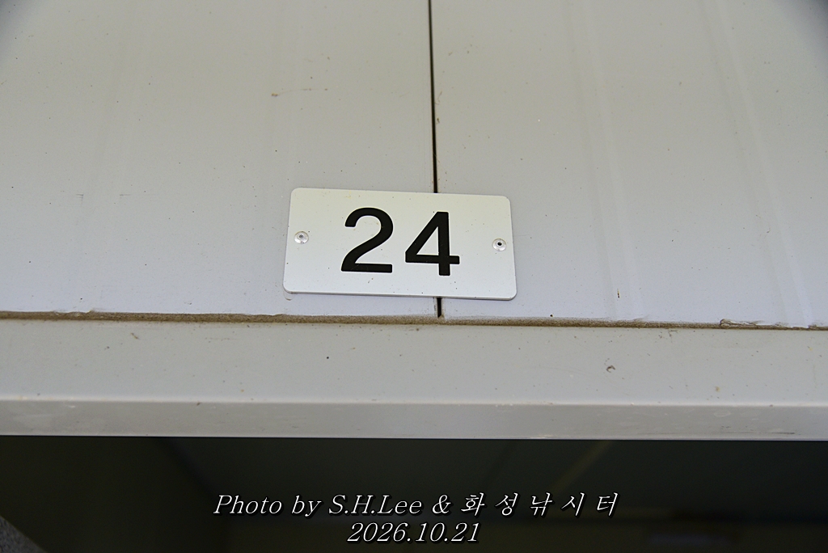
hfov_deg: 54.4
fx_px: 805
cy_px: 276
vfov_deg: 37.9
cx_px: 414
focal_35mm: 35
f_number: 4
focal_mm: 35
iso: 900
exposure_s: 1/4000
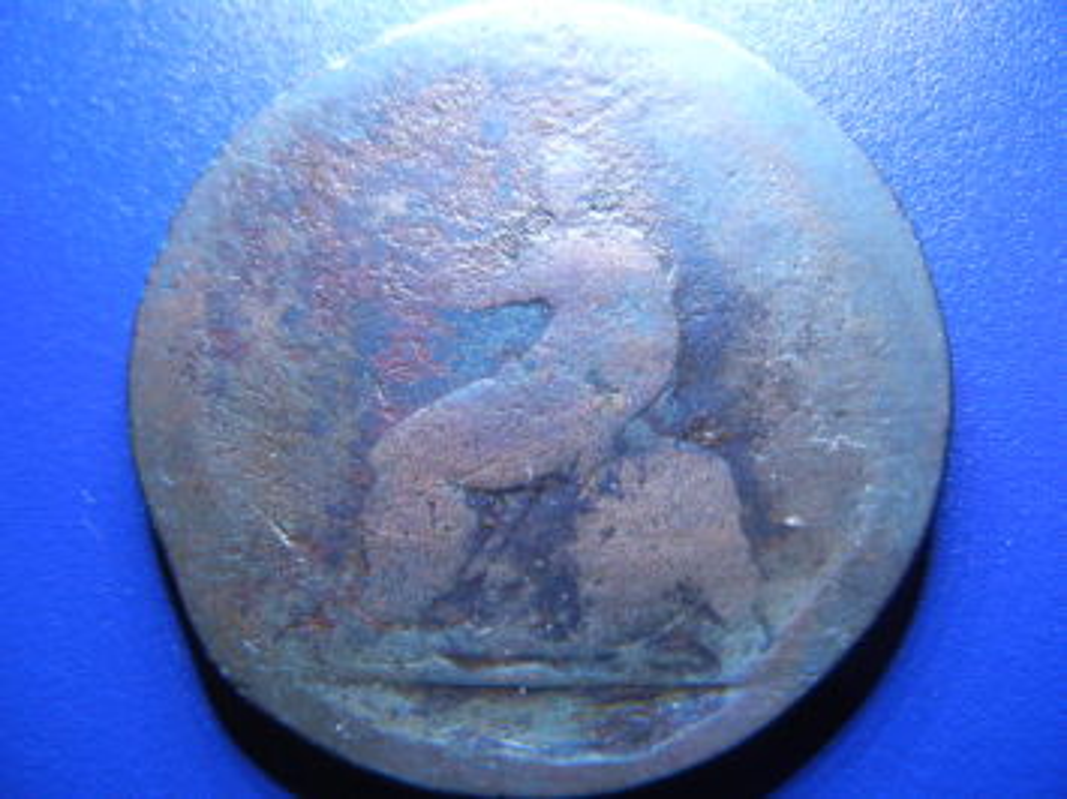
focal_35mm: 30
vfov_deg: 46.8
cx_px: 534
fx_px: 924
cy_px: 400
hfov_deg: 60.0
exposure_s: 1/30
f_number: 3.5
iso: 168
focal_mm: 5.4
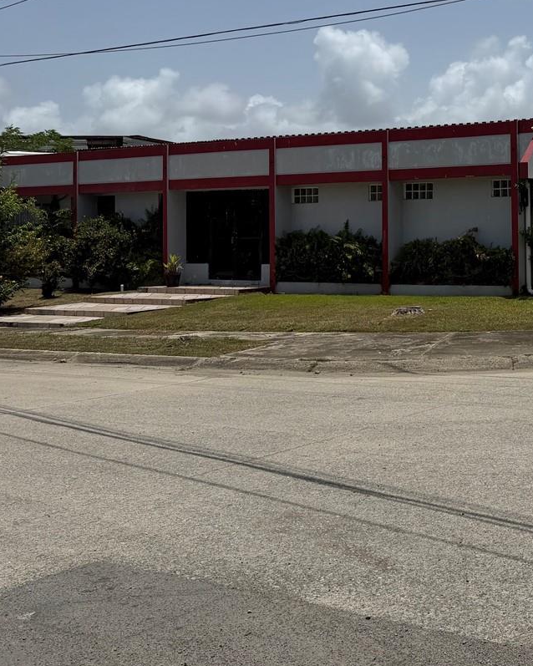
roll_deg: +0.2
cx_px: 559
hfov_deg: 29.5
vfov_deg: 38.8
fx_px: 926
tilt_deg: +3.5
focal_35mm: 47
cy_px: 189
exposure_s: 1/10309
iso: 80
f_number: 1.78
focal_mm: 6.76
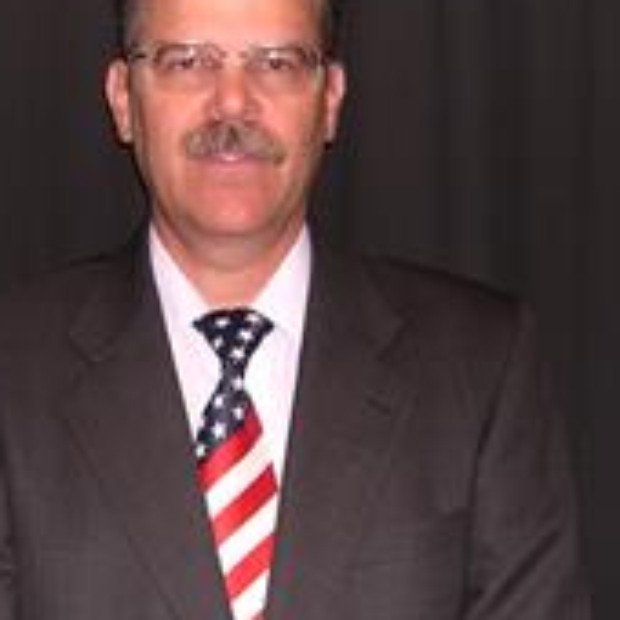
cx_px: 215
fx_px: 1601
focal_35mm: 79
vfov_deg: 21.9
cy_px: 325
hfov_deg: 21.8
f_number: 2.8
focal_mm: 8
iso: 100
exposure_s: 1/60
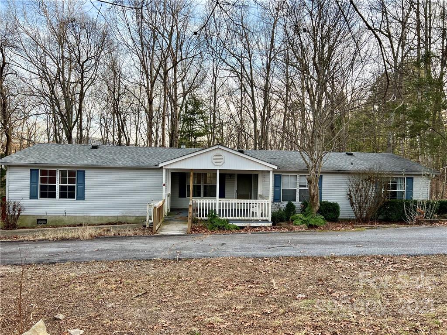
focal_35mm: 26
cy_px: 168
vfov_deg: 53.1
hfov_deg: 67.3
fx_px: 336
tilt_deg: -1.2
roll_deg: -1.6
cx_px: 224
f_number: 1.5
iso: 50
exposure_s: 1/552
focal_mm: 5.7
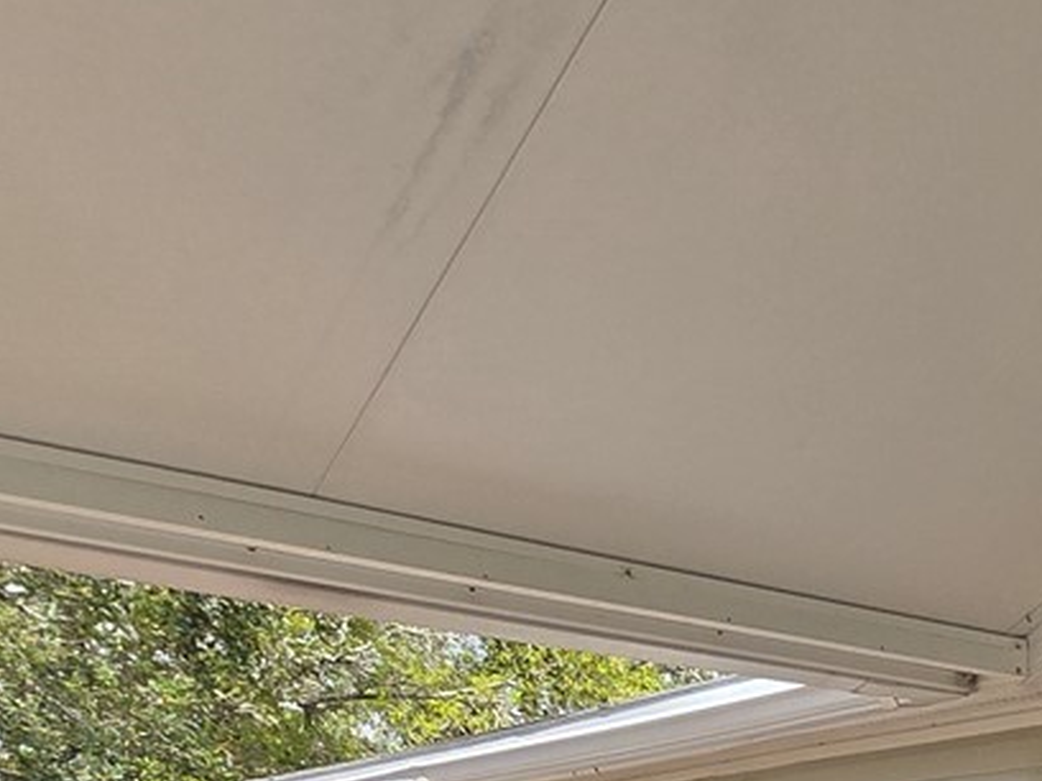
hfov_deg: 22.7
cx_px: 1836
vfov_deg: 21.4
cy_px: 1320
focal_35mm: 51
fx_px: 1535
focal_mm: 2.2
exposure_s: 1/1222
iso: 50
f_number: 2.2
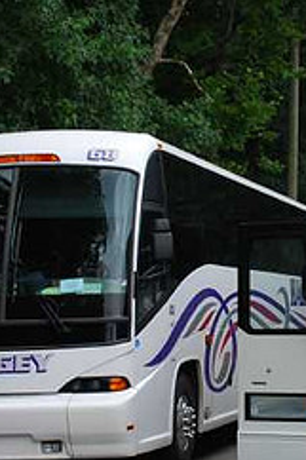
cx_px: 281
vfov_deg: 20.2
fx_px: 1289
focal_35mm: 101
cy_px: 278
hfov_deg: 13.4
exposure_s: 1/125
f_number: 5.6
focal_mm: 28
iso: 100
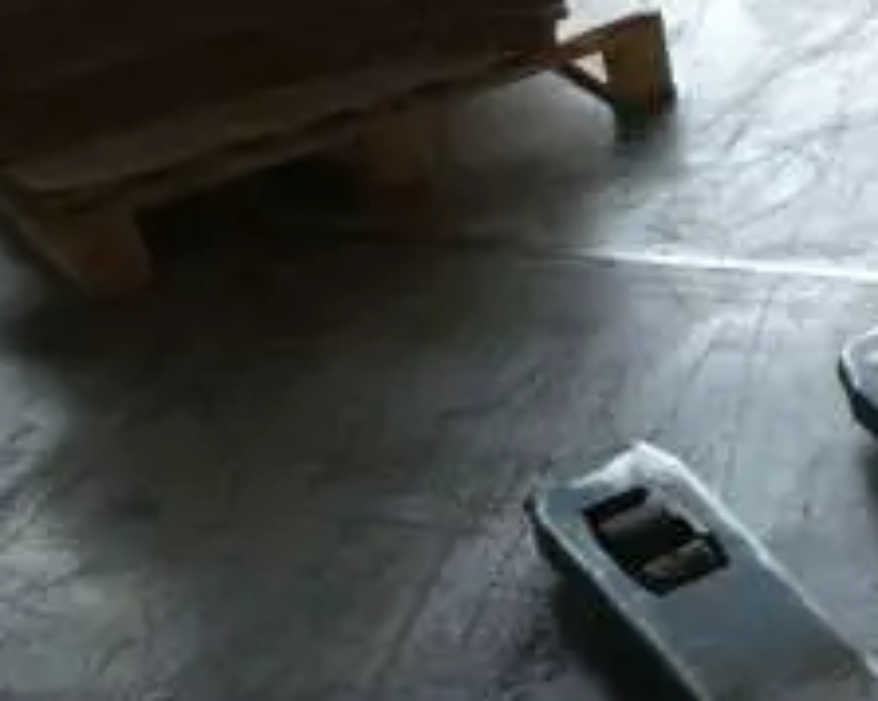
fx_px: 2181
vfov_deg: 18.2
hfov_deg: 19.2
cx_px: 1402
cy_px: 477
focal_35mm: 84
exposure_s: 1/60
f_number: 3.3
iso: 80
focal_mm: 4.3
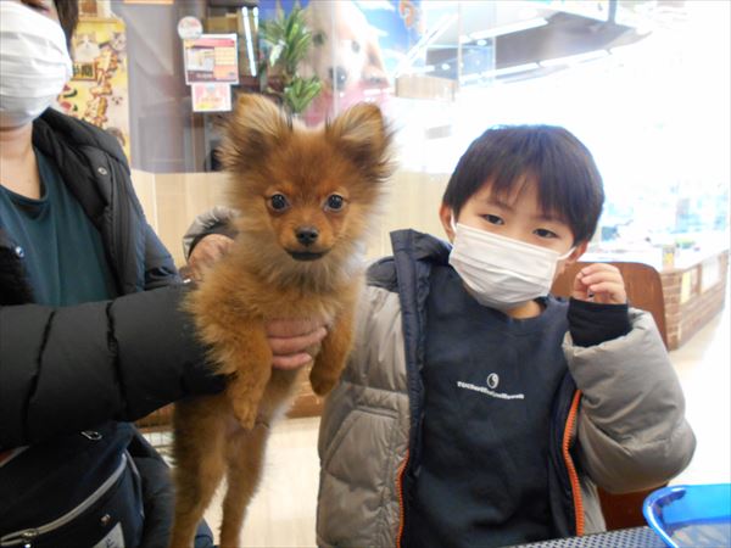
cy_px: 274
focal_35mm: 26
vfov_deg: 53.1
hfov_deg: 67.3
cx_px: 366
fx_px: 549
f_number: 3.2
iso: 400
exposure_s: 1/30
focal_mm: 4.6
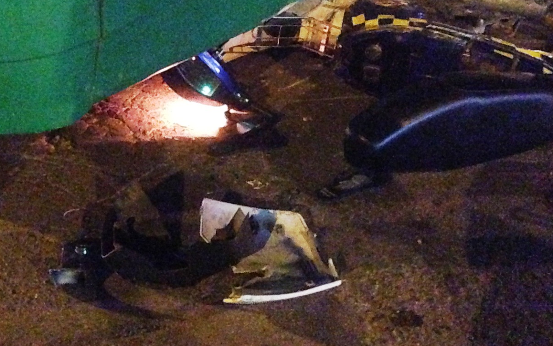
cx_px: 192
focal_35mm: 57
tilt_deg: -23.6
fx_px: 859
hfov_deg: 35.4
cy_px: 97
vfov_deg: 22.6
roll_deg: +0.2
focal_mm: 4.12
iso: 2500
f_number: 2.4
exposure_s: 1/15
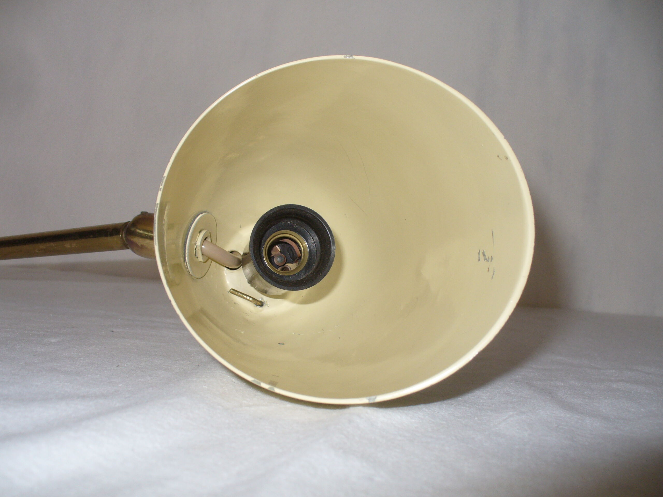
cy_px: 248
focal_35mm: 37
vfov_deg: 38.7
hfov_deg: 50.1
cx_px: 332
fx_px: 709
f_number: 2.8
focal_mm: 6.1
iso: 100
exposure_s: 1/30
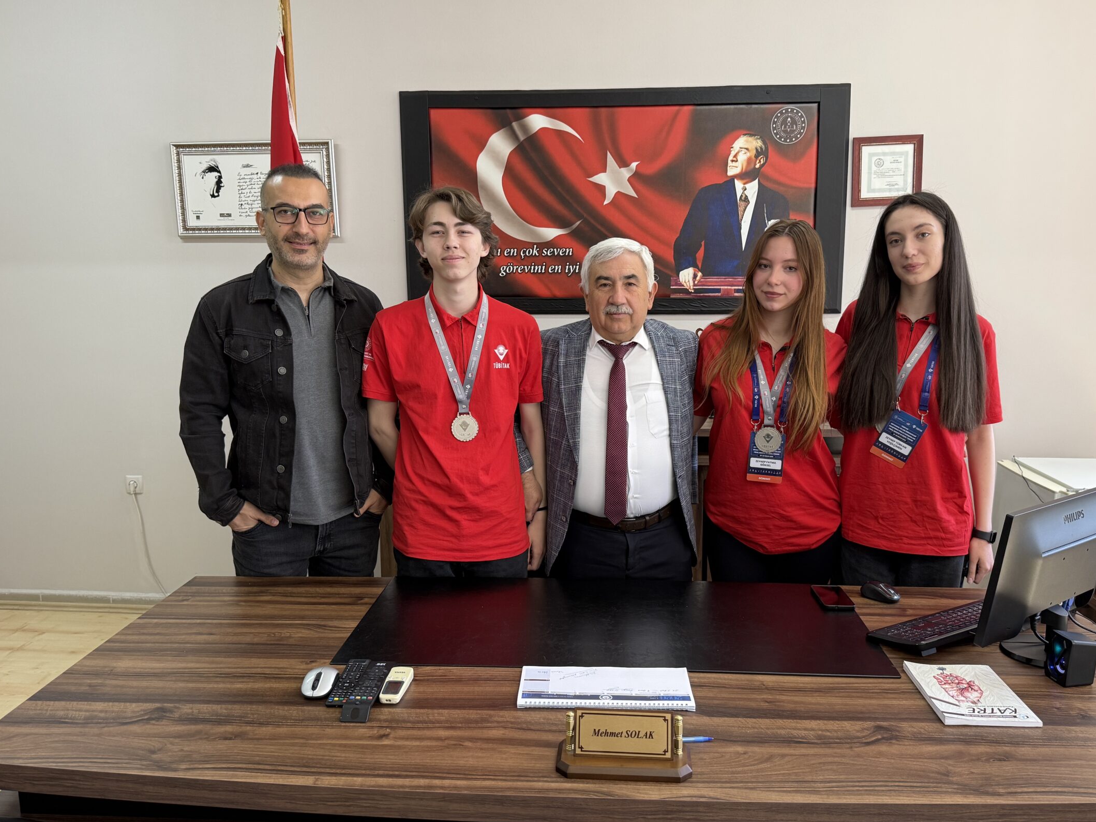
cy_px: 414
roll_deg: +0.0
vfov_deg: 48.2
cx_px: 559
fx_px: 918
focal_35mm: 29
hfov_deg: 61.7
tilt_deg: -9.1
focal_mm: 6.76
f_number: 1.78
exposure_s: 1/121
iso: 160
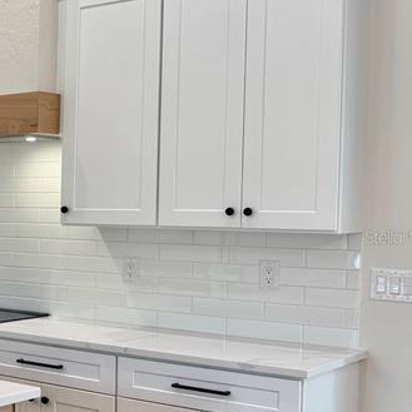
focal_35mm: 66
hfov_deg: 21.9
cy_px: 237
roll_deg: -0.1
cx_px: -200
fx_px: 889
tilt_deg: -2.4
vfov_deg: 26.1
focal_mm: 6.76
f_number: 1.78
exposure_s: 1/120
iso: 64
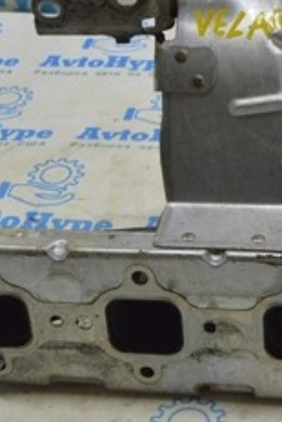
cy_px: 181
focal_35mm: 103
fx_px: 1213
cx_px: 189
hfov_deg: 13.2
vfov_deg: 19.7
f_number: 5.6
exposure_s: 1/40
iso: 400
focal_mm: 25
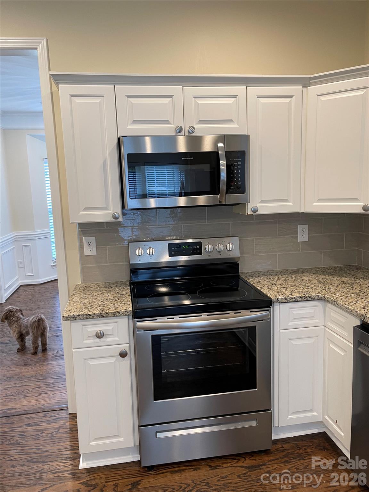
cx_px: 184
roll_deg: +1.0
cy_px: 246
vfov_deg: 67.3
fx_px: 370
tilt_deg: -8.1
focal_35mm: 26
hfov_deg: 53.1
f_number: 1.6
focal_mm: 5.1
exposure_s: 1/60
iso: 80
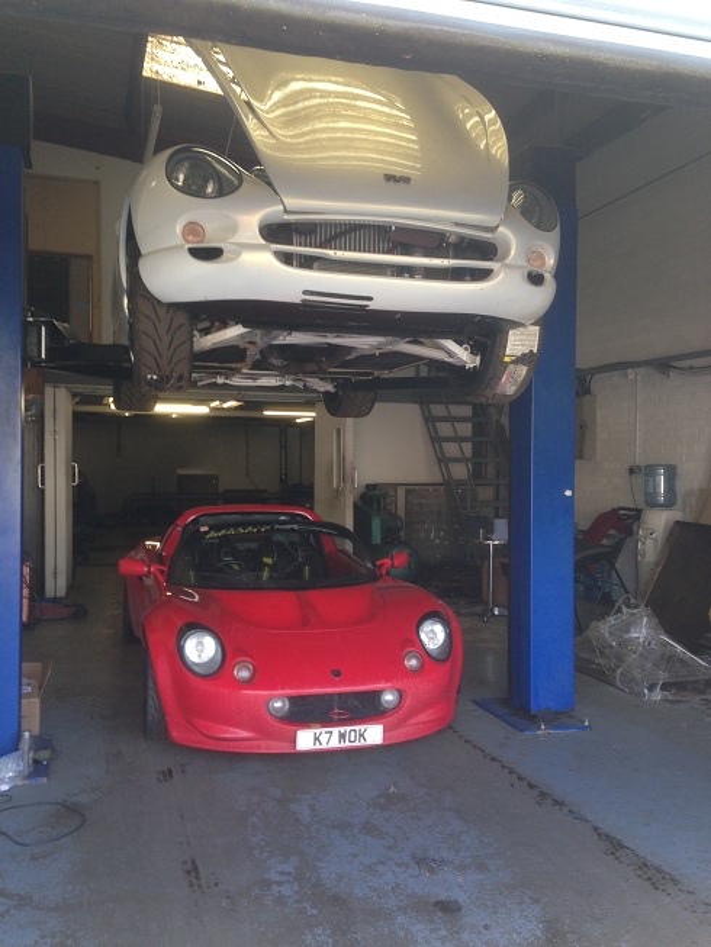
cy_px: 474
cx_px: 356
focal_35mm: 33
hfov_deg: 43.0
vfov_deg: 55.3
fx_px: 903
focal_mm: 4.13
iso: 50
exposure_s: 1/60
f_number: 2.4
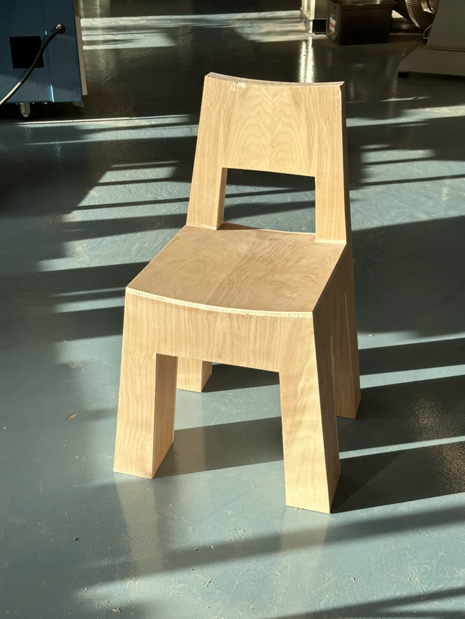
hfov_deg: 30.3
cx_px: 232
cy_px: 310
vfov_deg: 39.7
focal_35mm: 48
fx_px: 860
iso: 64
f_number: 1.78
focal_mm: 6.86
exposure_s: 1/1357
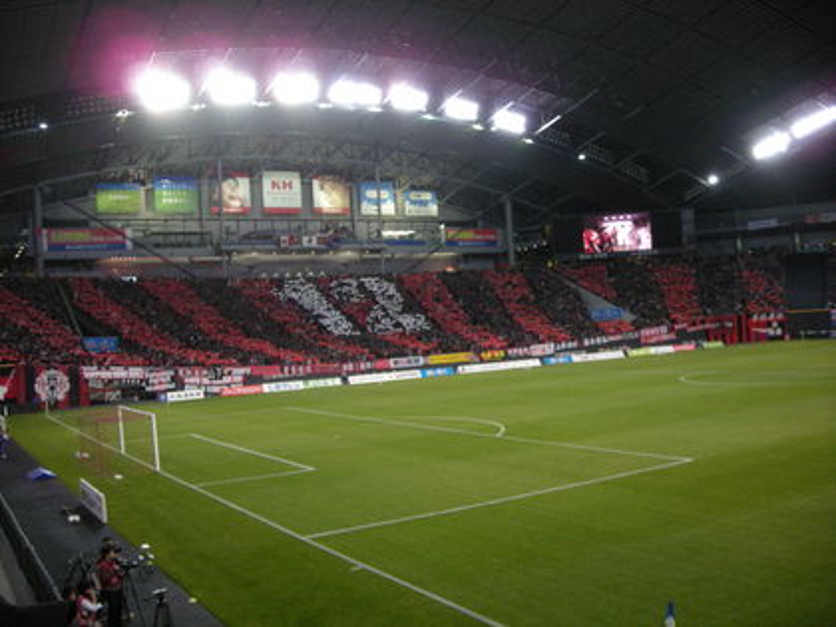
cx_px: 418
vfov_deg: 40.7
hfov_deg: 52.6
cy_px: 314
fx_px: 845
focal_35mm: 35
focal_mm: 5.7
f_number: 2.8
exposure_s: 1/77.3
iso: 290
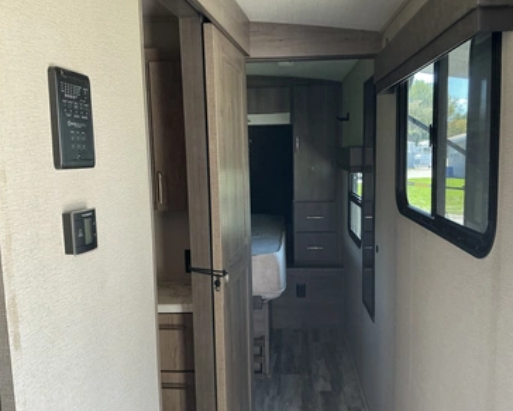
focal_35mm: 30
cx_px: 265
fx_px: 456
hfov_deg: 58.7
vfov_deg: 48.6
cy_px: 207
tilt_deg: -5.2
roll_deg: +1.0
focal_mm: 3
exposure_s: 1/72
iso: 64
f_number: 1.8
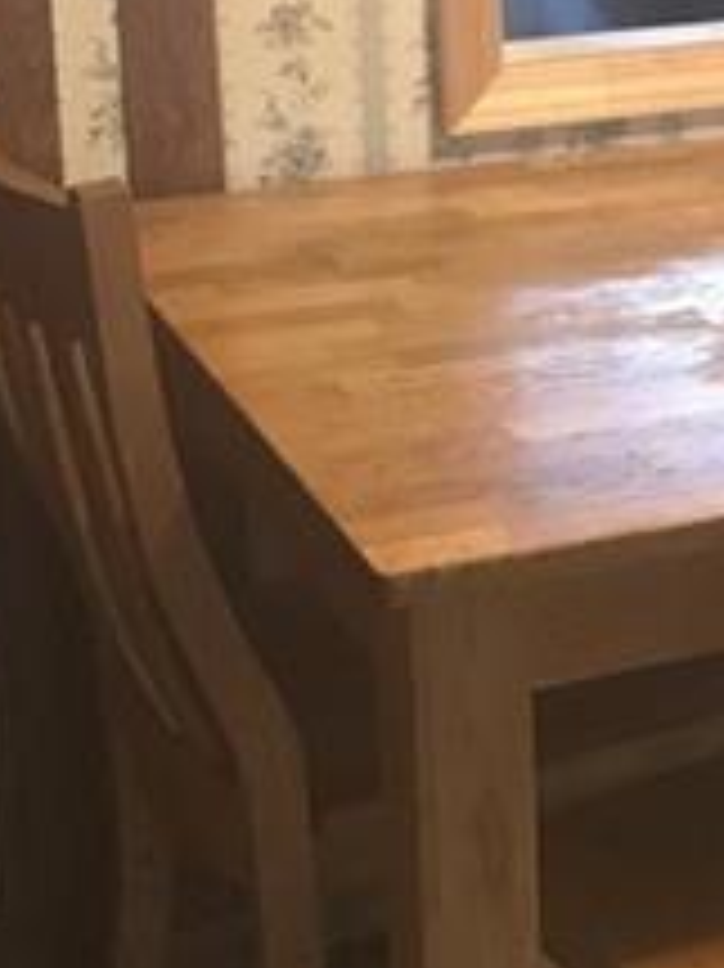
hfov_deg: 13.7
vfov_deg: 19.3
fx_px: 2791
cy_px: 104
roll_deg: -0.6
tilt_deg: -11.8
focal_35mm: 100
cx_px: 1160
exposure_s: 1/12
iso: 100
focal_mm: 3.99
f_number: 1.8
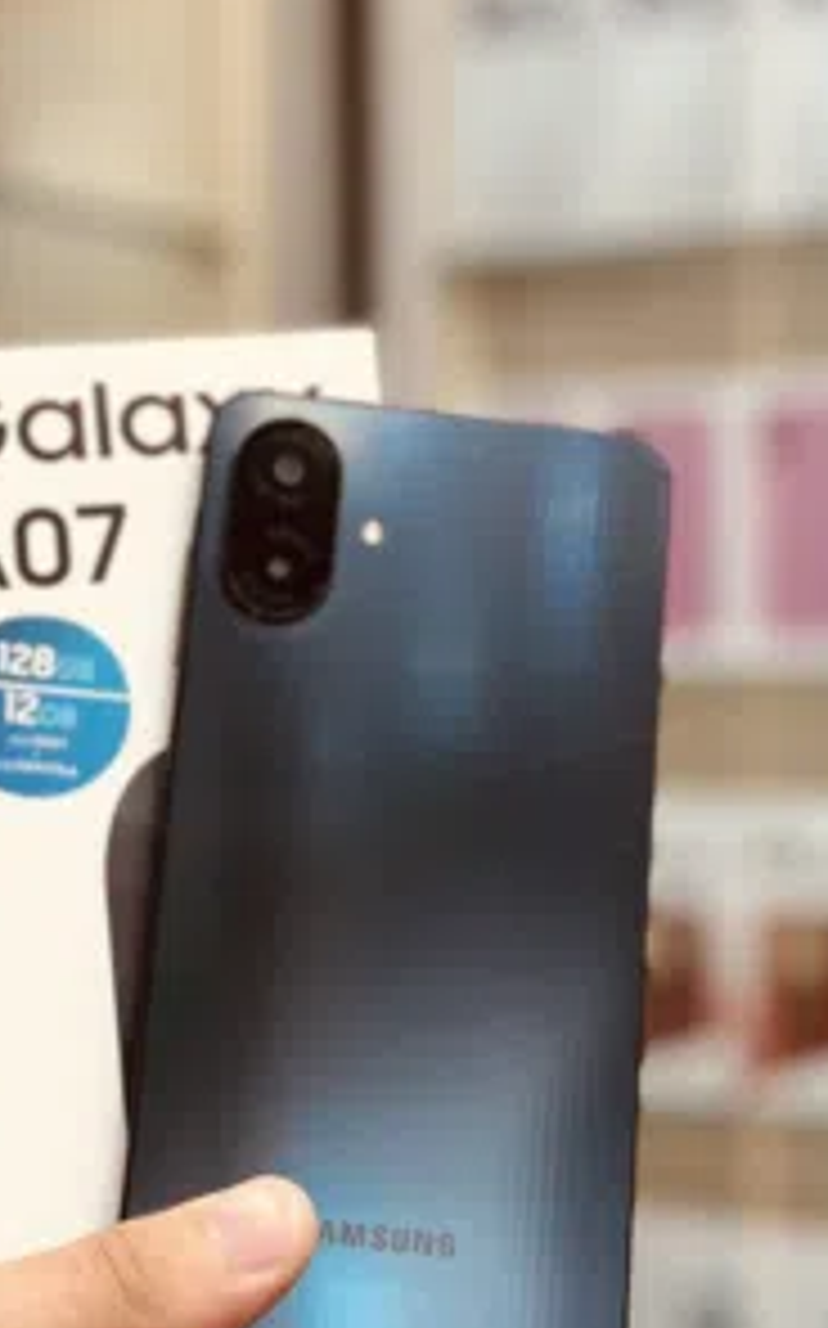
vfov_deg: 29.8
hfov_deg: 18.7
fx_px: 2495
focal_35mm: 69
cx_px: 230
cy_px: 680
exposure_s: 1/166
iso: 64
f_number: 1.78
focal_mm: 6.86
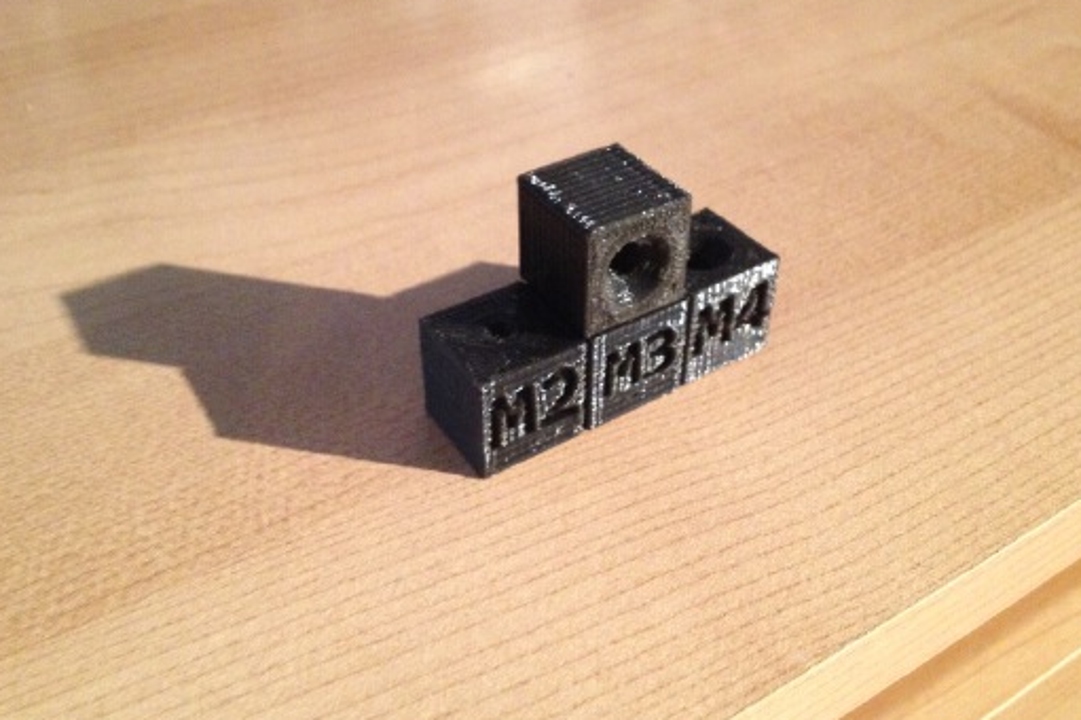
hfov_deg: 50.7
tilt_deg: -41.2
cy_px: 324
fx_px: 1140
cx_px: 555
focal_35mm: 38
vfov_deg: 35.0
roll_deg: +0.0
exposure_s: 1/15
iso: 400
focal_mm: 4.28
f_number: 2.4
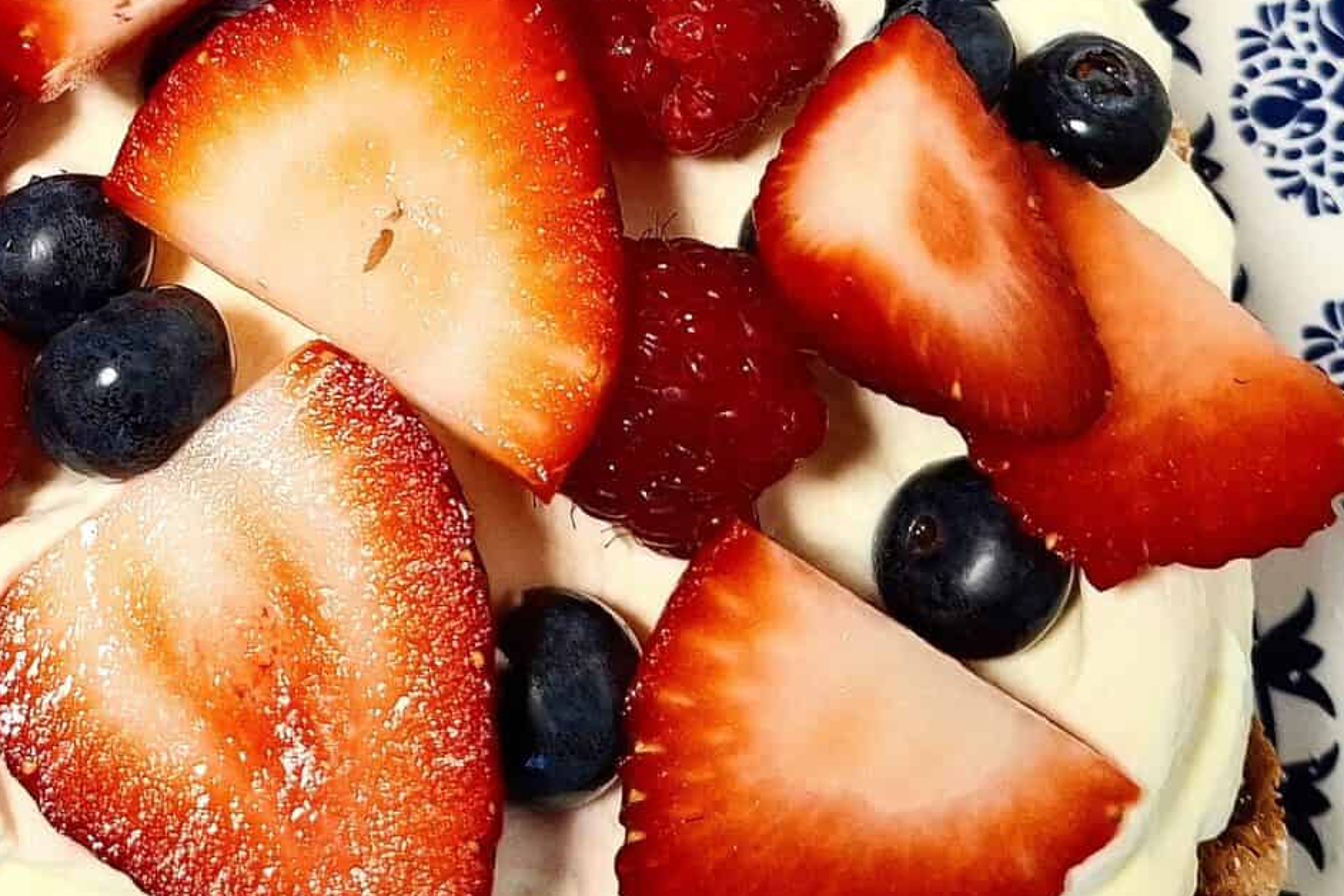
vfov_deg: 19.7
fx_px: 2426
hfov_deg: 29.8
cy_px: -170
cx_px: 167
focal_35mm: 65
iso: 250
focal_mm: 5.54
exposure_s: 1/50
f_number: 1.8
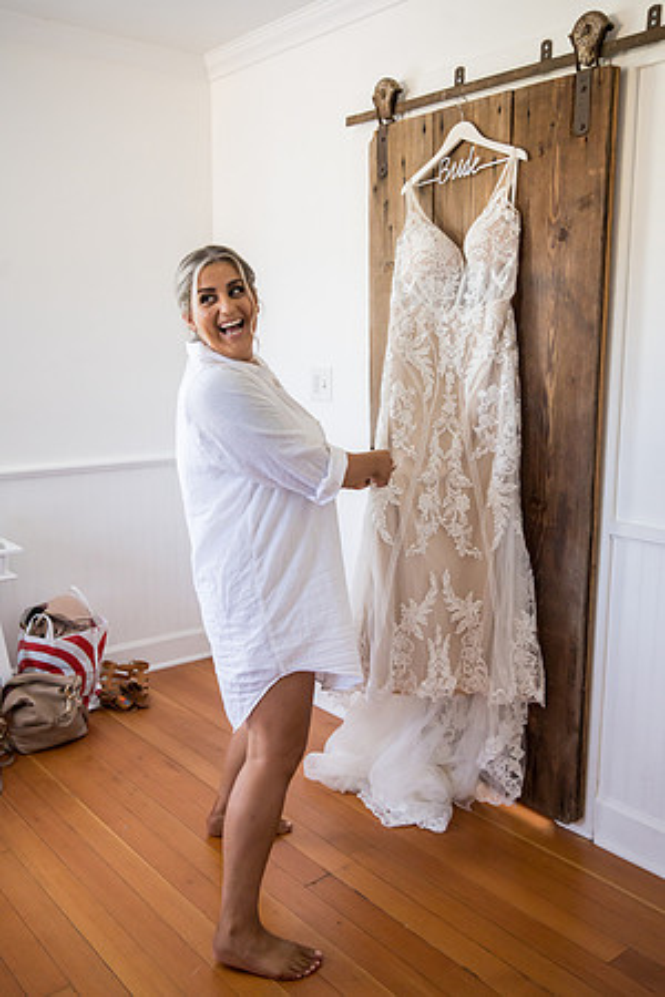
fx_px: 942
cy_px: 498
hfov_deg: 38.9
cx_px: 332
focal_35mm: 34
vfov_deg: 55.8
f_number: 4
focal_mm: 34
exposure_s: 1/320
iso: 2500
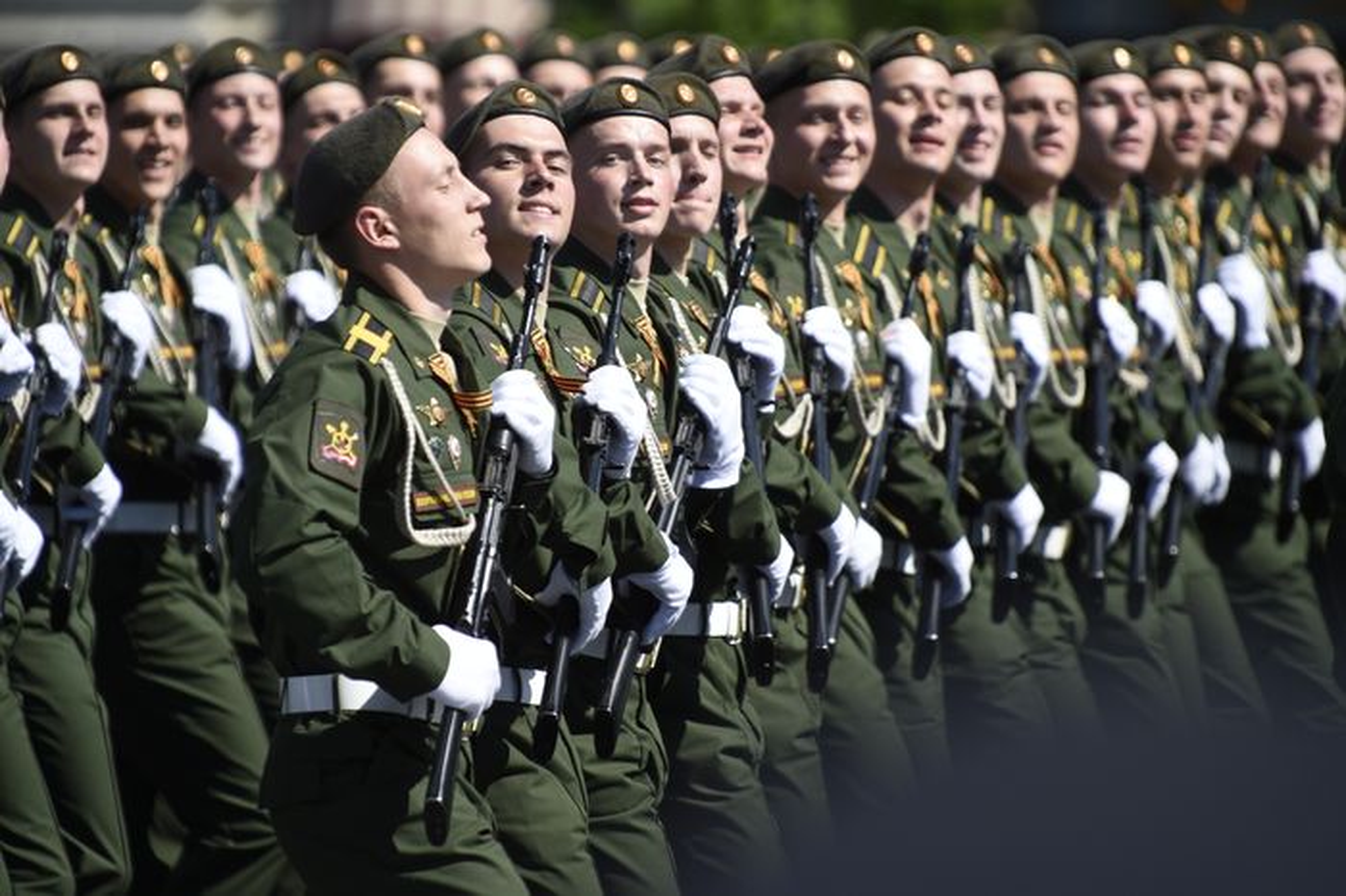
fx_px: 14948
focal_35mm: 400
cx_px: 673
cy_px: 448
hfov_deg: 5.2
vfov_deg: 3.4
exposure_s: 1/1600
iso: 400
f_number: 6.3
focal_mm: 400
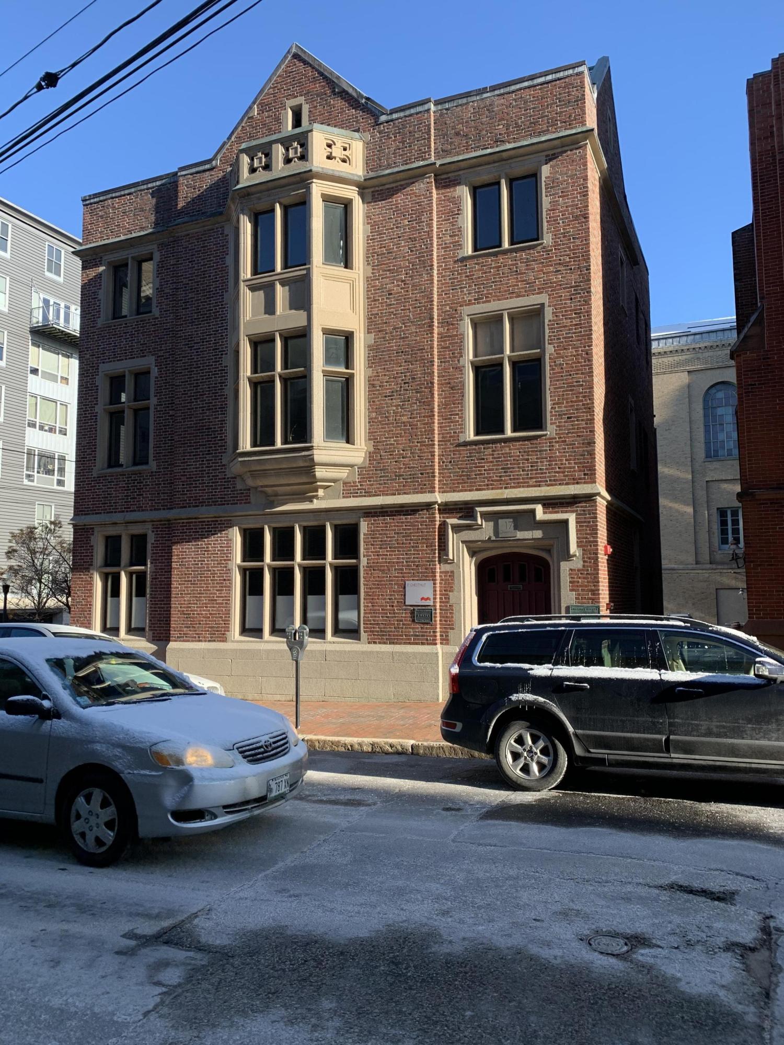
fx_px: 785
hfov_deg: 53.1
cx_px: 392
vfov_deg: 67.3
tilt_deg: +6.5
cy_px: 522
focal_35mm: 26
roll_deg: +0.4
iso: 25
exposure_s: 1/639
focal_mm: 4.25
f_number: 1.8
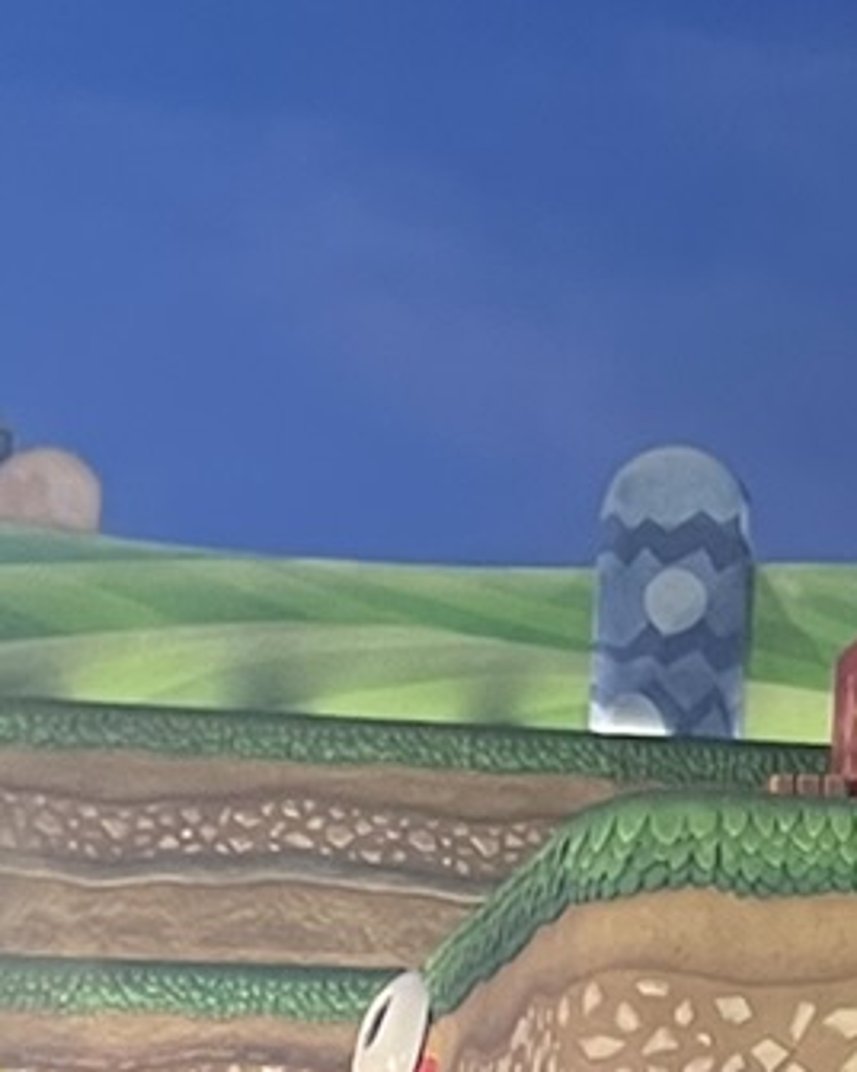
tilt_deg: +18.3
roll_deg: +2.4
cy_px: 304
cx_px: 2098
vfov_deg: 12.4
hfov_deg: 8.9
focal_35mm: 155
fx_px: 4914
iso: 400
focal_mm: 4.2
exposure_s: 1/57
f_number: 1.6
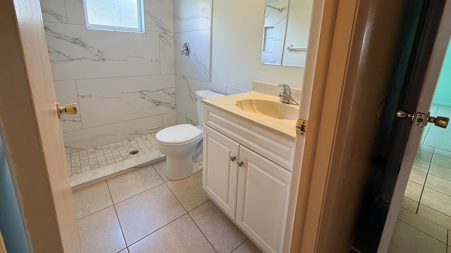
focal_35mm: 16
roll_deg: -2.9
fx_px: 191
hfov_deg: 99.4
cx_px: 222
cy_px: 94
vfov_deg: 66.0
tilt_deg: -12.7
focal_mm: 2.22
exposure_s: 1/120
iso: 125
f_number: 2.2
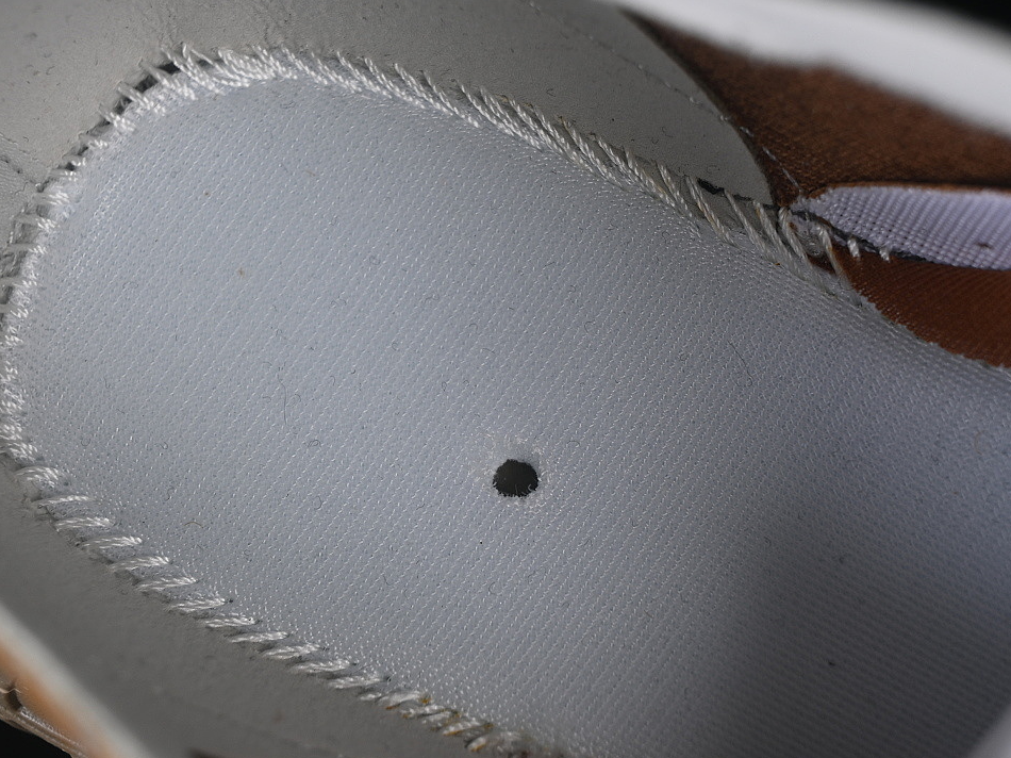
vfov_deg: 18.0
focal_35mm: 82
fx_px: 2394
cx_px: 485
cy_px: 381
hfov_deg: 23.8
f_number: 6.3
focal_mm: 50
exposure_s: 1/60
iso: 160
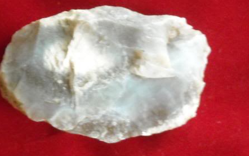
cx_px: 107
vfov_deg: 8.2
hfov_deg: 13.0
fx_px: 1093
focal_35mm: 161
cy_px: 71
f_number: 4.7
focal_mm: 17.1
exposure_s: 1/23
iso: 800
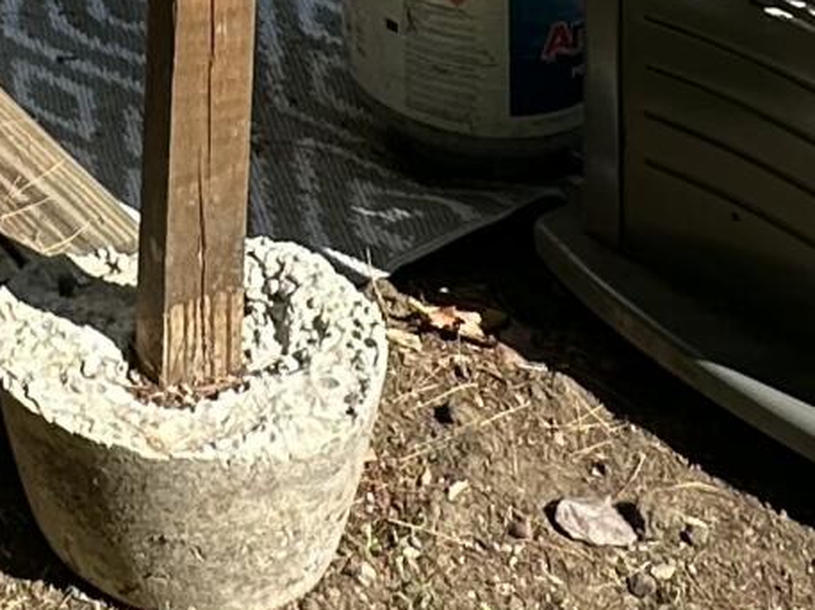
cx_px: -276
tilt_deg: -4.5
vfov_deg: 12.2
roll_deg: +0.3
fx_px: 2164
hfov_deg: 19.5
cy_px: -926
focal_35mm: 92
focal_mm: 2.22
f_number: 2.2
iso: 50
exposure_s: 1/1014
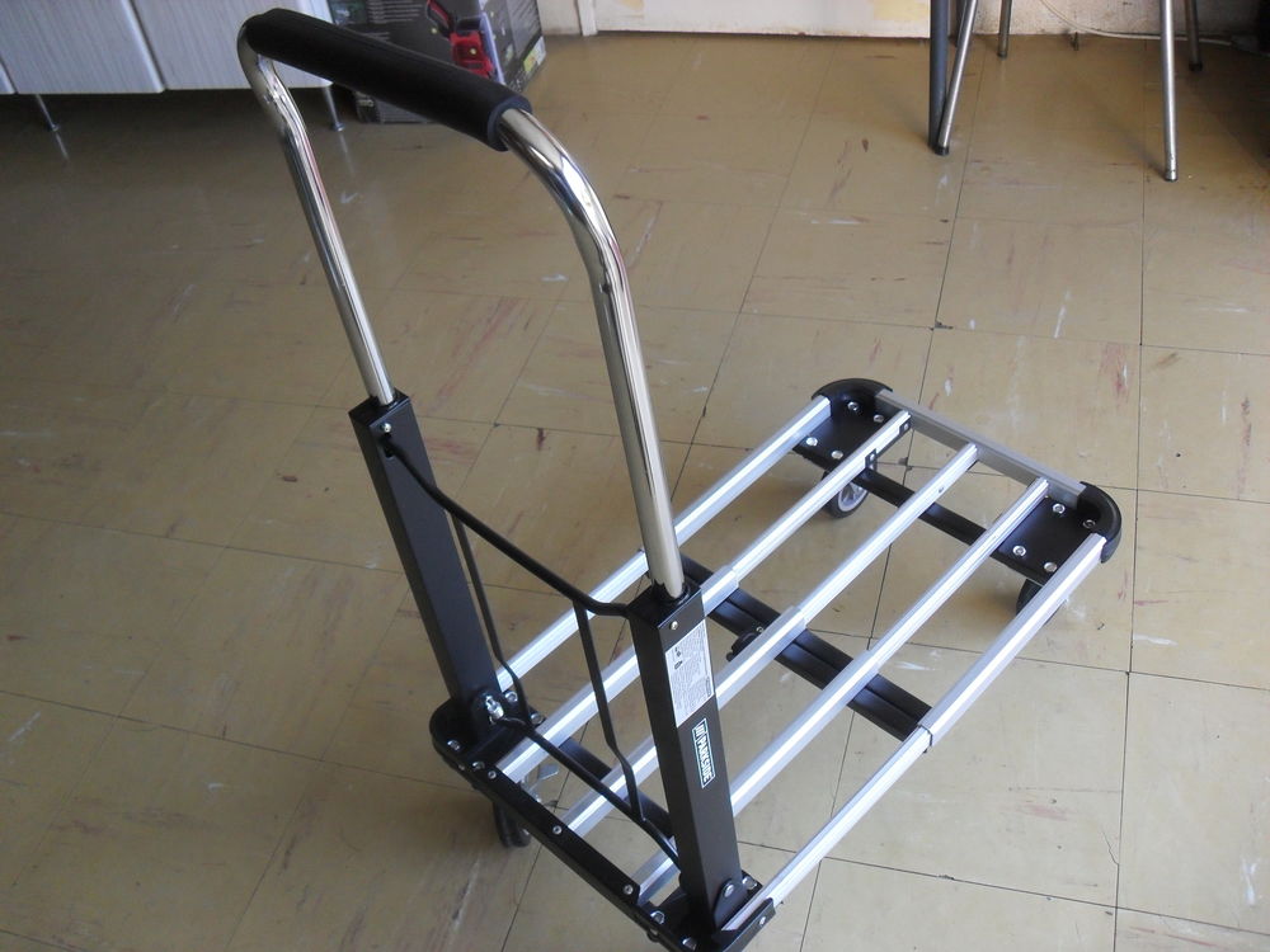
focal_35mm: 35
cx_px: 635
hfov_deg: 52.6
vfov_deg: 40.7
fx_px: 1284
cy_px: 476
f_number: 2.8
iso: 200
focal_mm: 6.2
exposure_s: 1/90
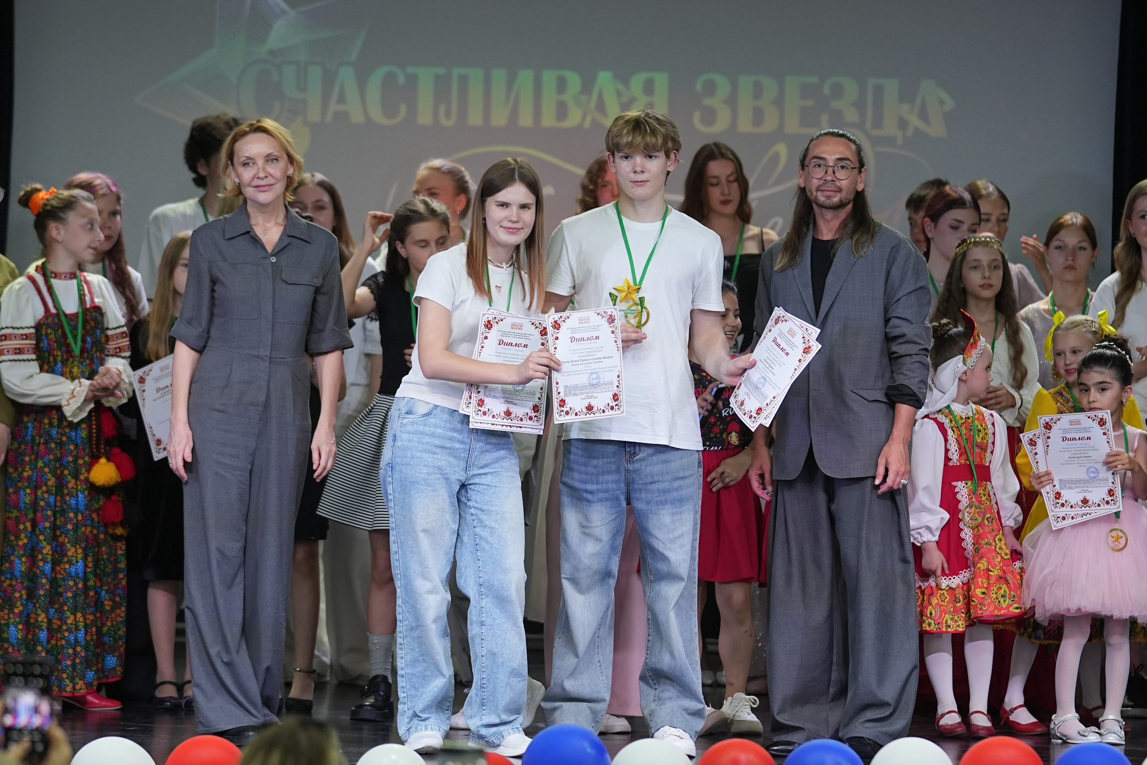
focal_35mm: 183
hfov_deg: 11.2
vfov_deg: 7.5
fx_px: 5830
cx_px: 574
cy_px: 382
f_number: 2.8
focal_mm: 122
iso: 1000
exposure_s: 1/250
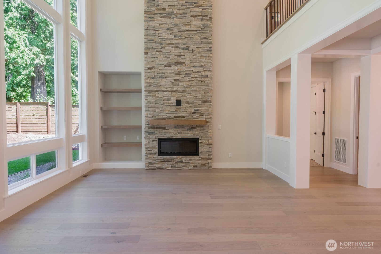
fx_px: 254
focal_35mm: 24
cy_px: 127
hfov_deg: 73.7
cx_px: 190
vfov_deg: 53.1
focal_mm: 24
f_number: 7.1
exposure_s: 1/250
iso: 500
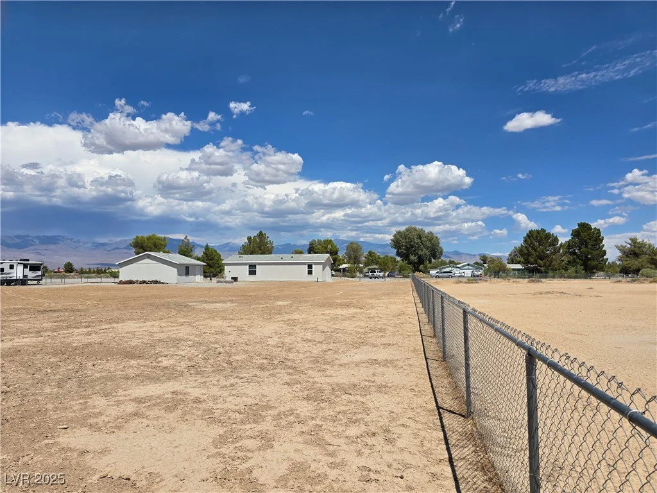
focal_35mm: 23
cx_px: 328
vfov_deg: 58.9
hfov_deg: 73.9
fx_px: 437
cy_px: 246
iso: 12
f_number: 1.7
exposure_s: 1/1718
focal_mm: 6.3
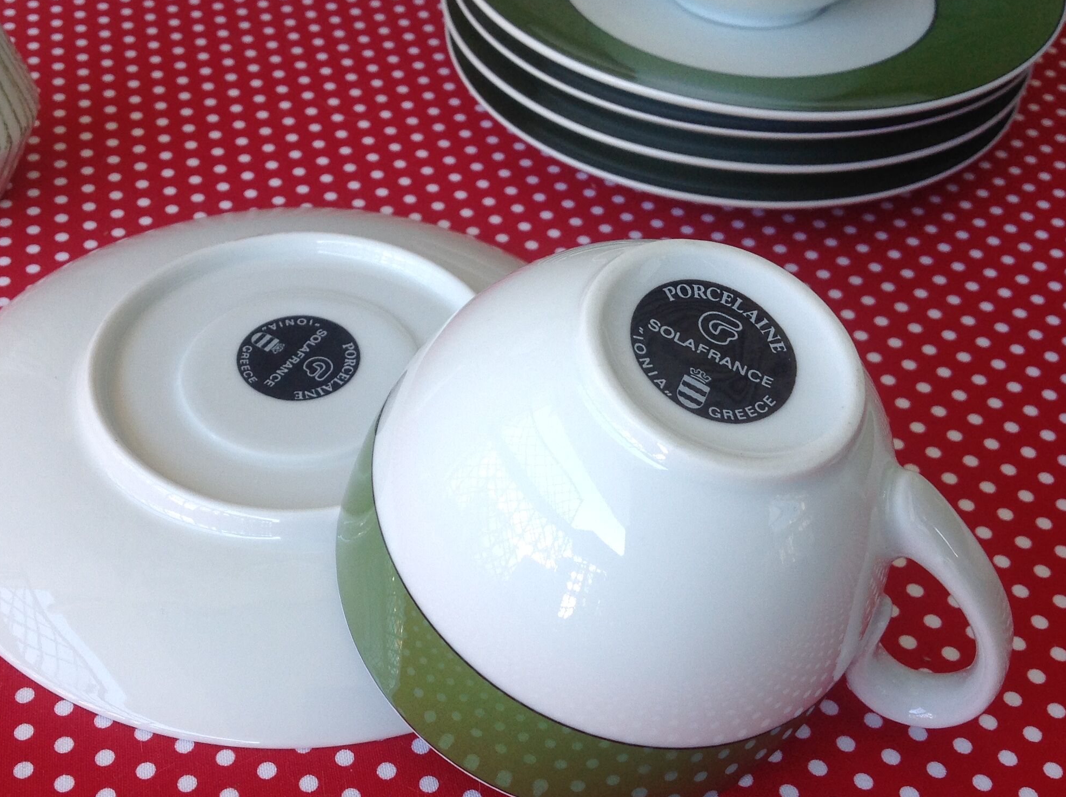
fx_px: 1415
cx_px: 427
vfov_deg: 31.4
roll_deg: -7.0
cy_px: 446
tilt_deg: -42.9
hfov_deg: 41.1
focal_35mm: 46
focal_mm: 4.28
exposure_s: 1/60
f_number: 2.4
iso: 64
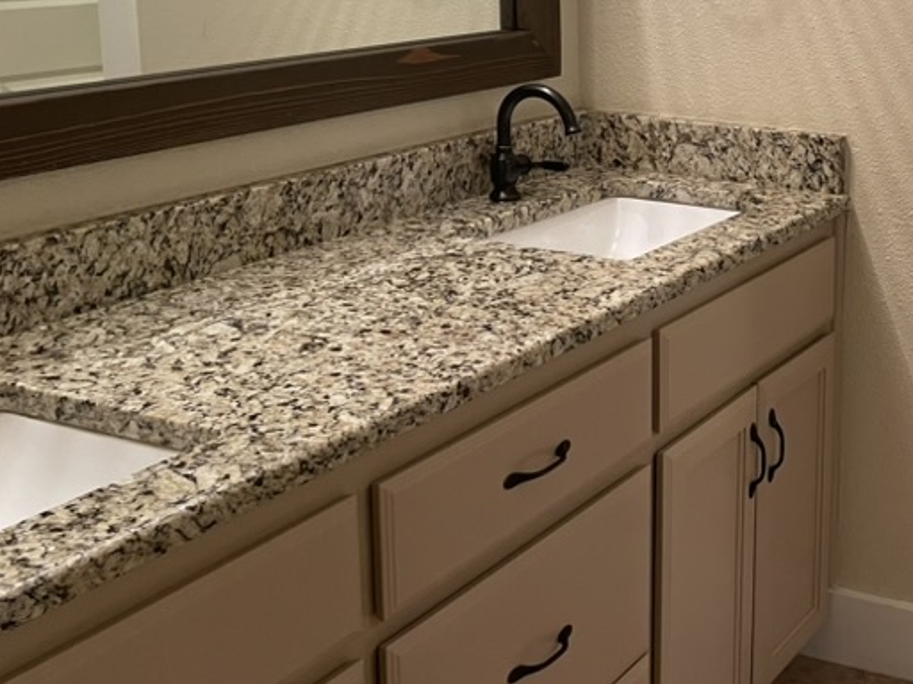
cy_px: 171
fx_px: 1372
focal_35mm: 52
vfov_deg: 27.6
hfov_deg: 34.0
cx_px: 886
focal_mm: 4.2
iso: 125
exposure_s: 1/60
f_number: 1.6
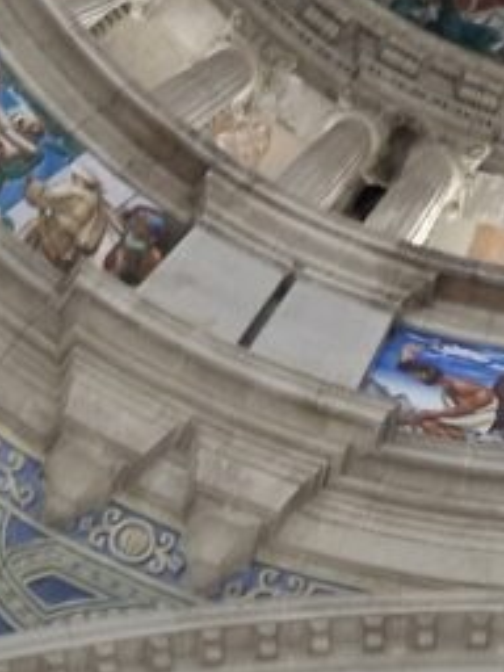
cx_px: 811
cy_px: -385
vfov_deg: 14.1
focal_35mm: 130
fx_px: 2524
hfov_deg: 10.9
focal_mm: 3.3
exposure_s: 1/100
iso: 80
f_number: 2.2
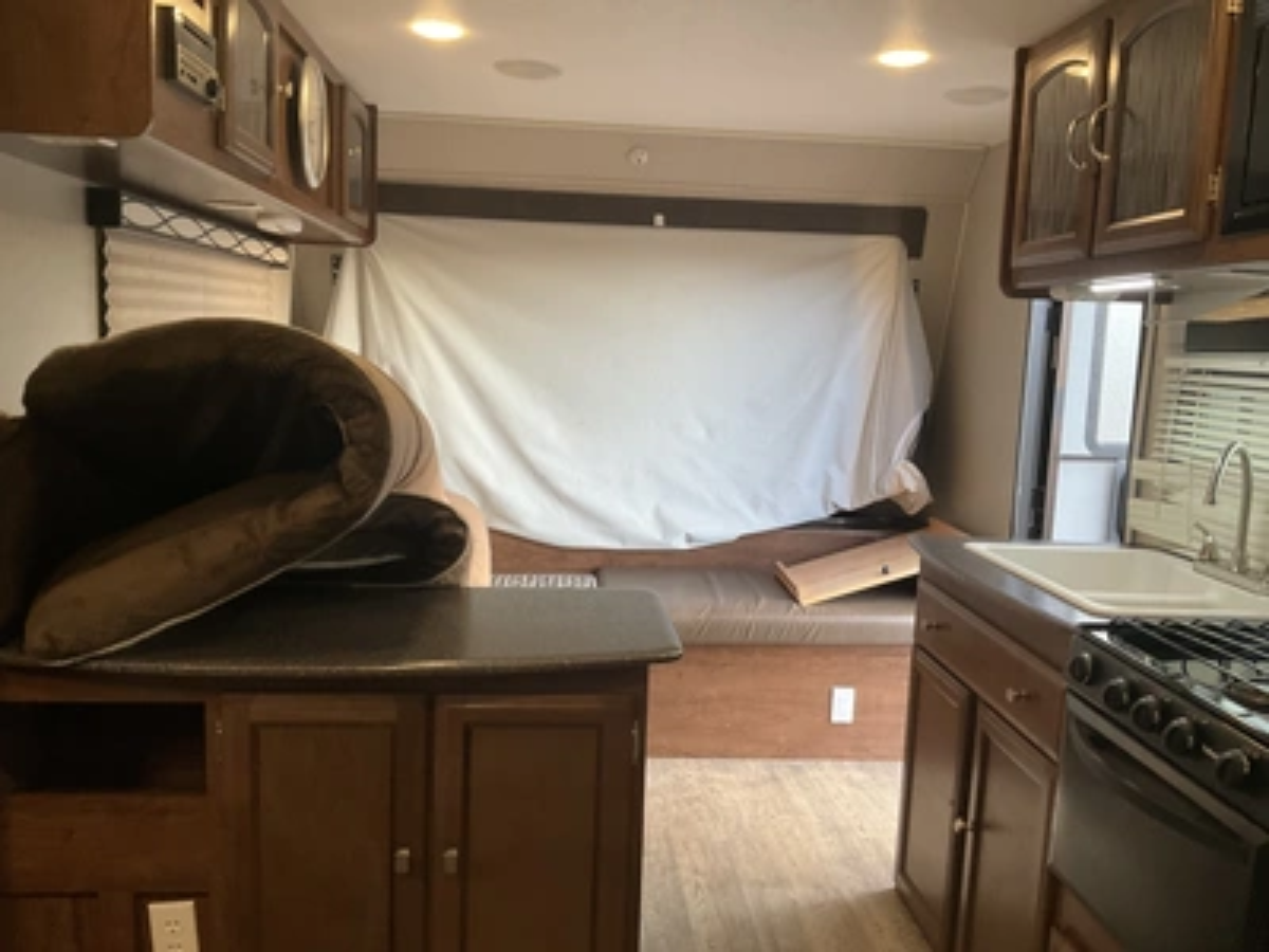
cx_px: 634
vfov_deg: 48.2
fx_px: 1063
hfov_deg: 61.7
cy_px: 476
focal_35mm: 29
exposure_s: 1/60
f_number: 1.8
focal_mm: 3
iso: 160
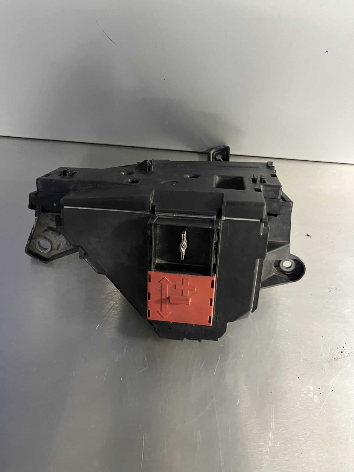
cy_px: 236
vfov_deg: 67.3
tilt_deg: -60.9
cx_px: 177
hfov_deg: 53.1
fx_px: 355
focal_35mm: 26
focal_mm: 5.1
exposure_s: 1/50
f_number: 1.6
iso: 500
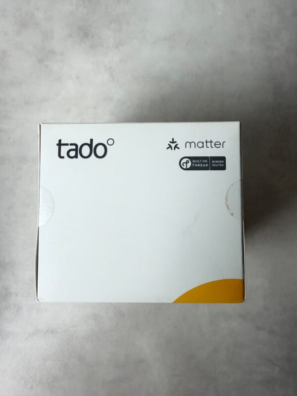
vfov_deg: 71.6
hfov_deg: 56.8
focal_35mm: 24
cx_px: 148
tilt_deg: -85.1
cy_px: 198
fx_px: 275
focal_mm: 2.22
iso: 200
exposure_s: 1/100
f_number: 2.2
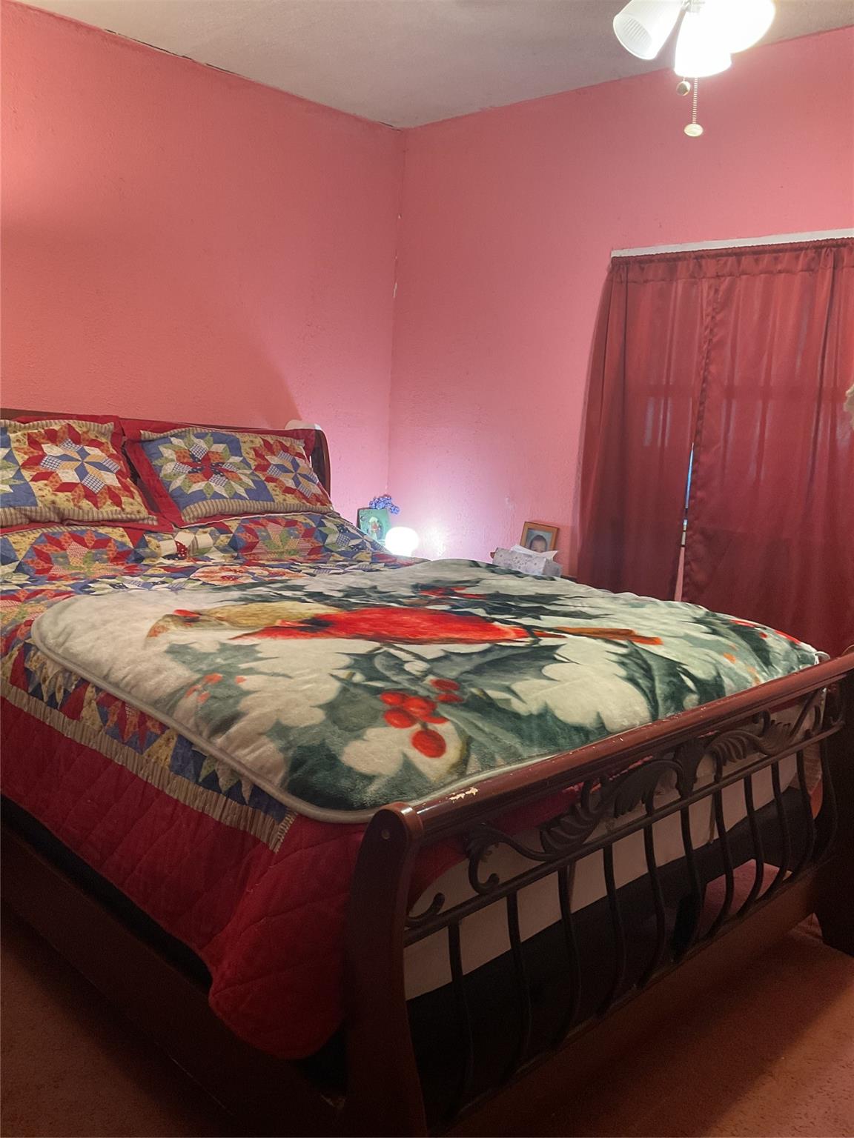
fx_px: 954
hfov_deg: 48.2
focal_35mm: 29
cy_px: 569
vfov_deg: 61.7
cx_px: 427
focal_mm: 3
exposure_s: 1/40
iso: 200
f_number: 1.8
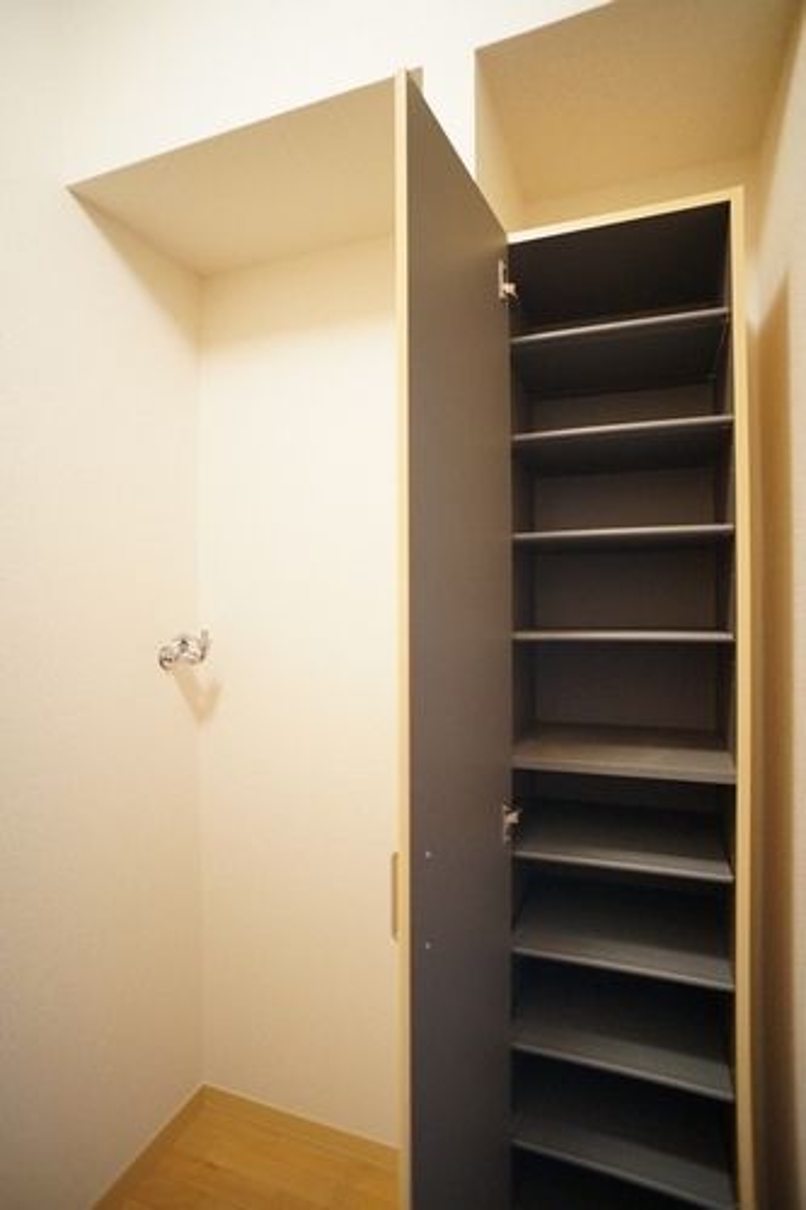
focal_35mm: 24
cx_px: 403
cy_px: 605
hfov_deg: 53.1
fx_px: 806
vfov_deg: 73.8
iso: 1600
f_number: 2.8
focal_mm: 16
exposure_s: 1/20
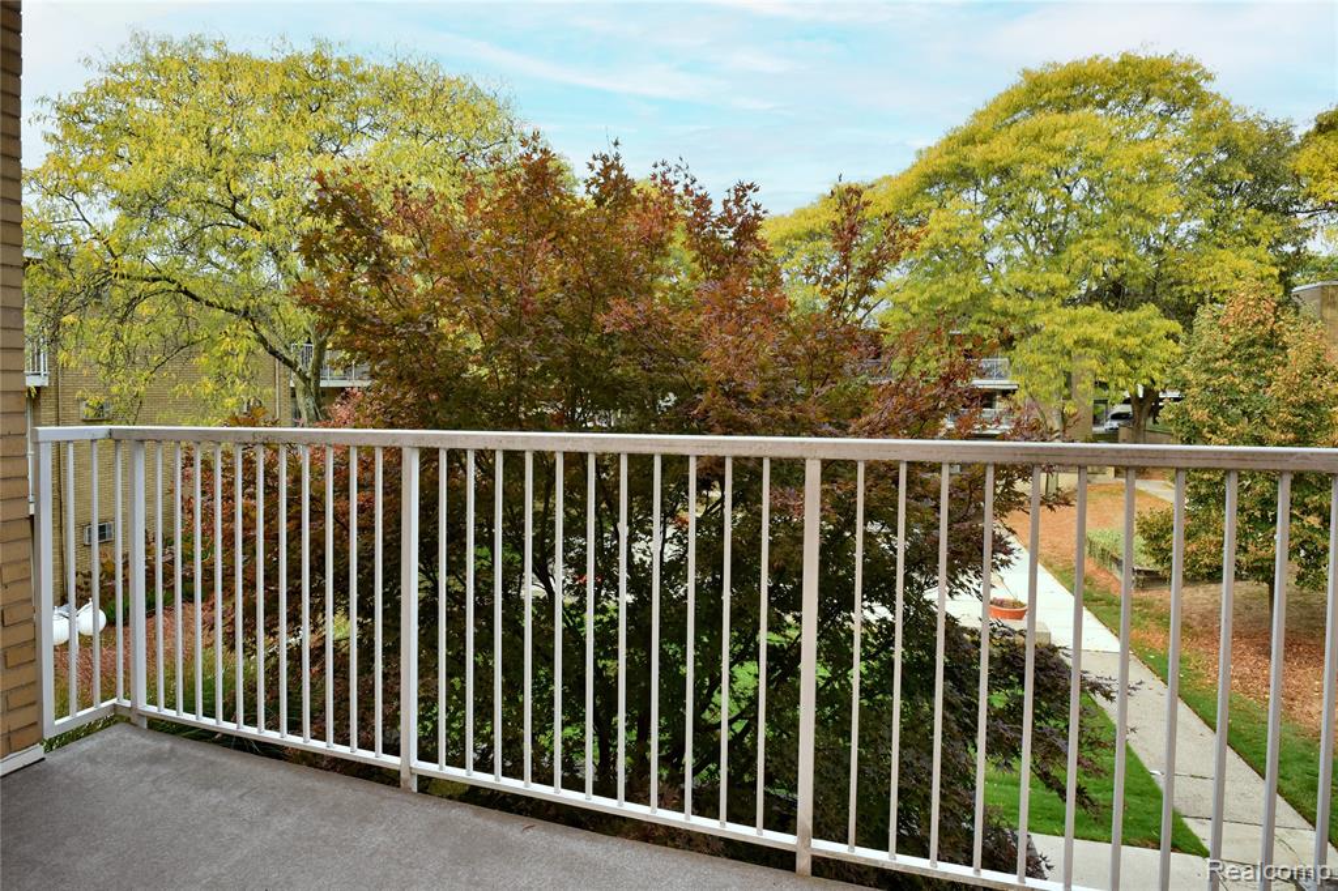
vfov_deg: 70.4
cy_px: 446
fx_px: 632
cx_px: 669
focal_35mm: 17
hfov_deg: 93.3
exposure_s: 1/60
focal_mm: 17
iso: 720
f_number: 13
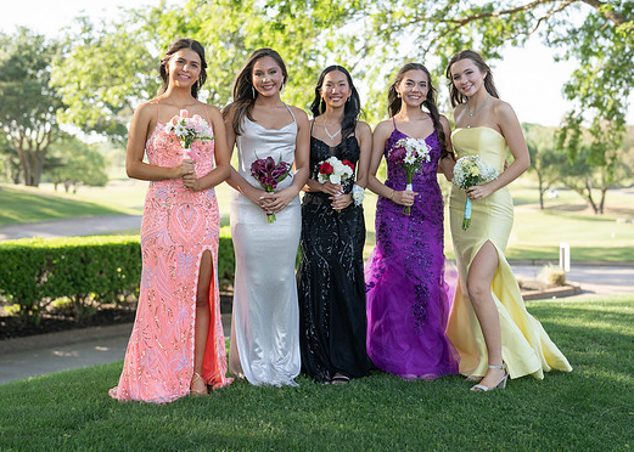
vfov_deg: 23.7
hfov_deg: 32.7
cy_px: 215
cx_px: 338
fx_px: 1080
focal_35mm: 60
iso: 160
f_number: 2.2
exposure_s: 1/640
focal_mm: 50
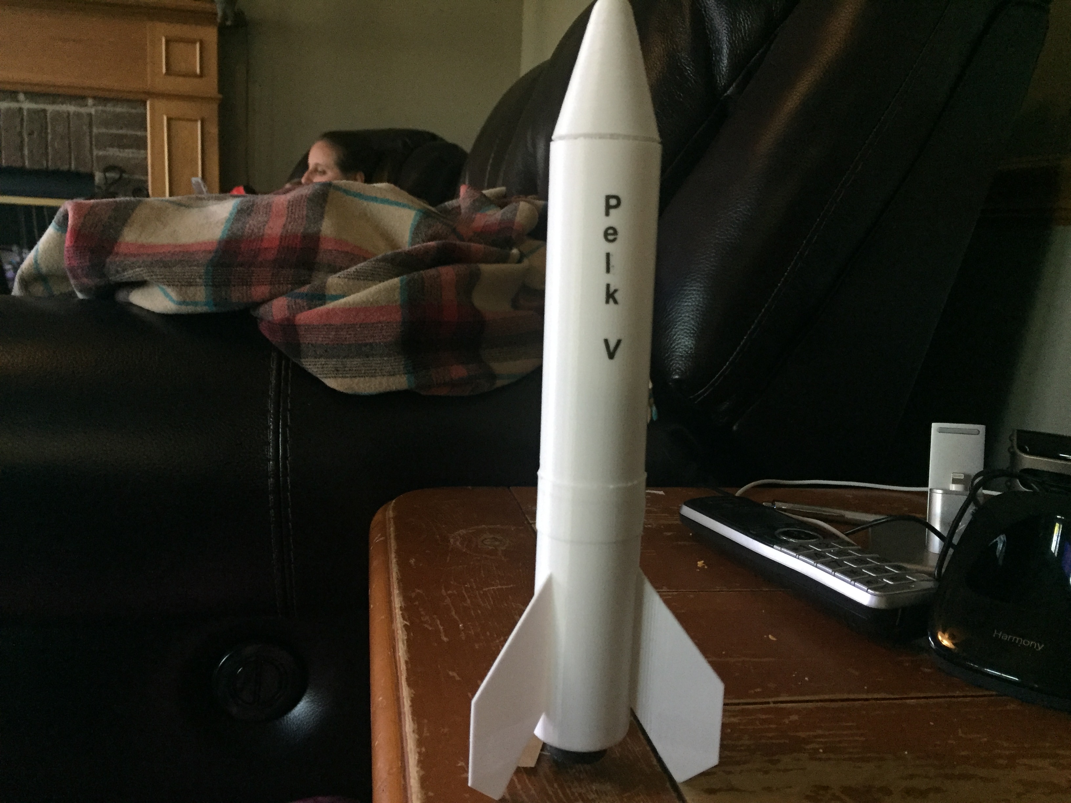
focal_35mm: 29
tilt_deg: -10.7
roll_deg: -3.5
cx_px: 536
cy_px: 402
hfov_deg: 61.7
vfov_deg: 48.2
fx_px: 897
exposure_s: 1/30
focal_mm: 4.15
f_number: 2.2
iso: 250
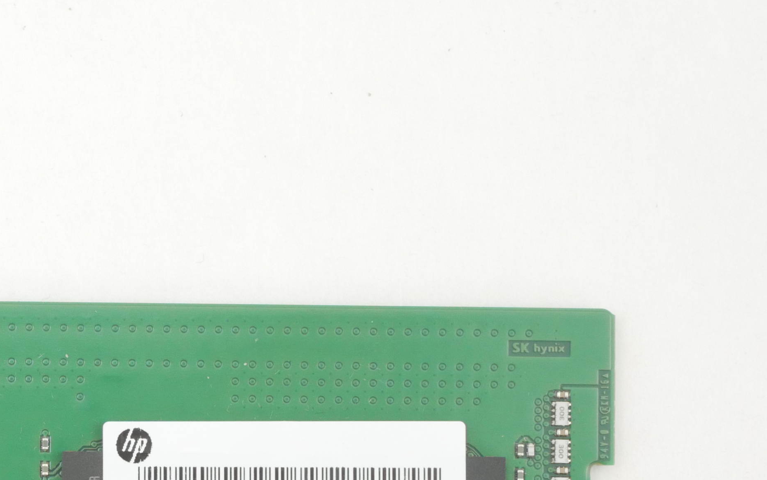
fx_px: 3282
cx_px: -130
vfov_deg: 8.3
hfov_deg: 13.0
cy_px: 469
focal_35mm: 157
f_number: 5.6
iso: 800
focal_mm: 30
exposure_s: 1/100
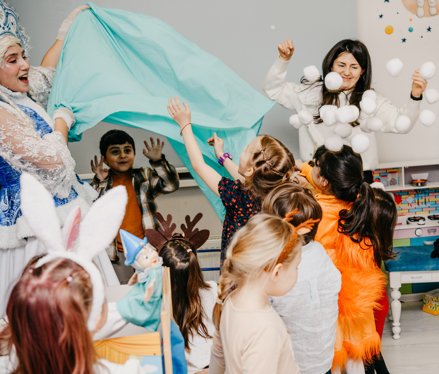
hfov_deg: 31.6
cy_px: 174
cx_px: 300
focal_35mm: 58
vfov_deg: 27.4
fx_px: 767
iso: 250
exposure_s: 1/160
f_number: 4
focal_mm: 46
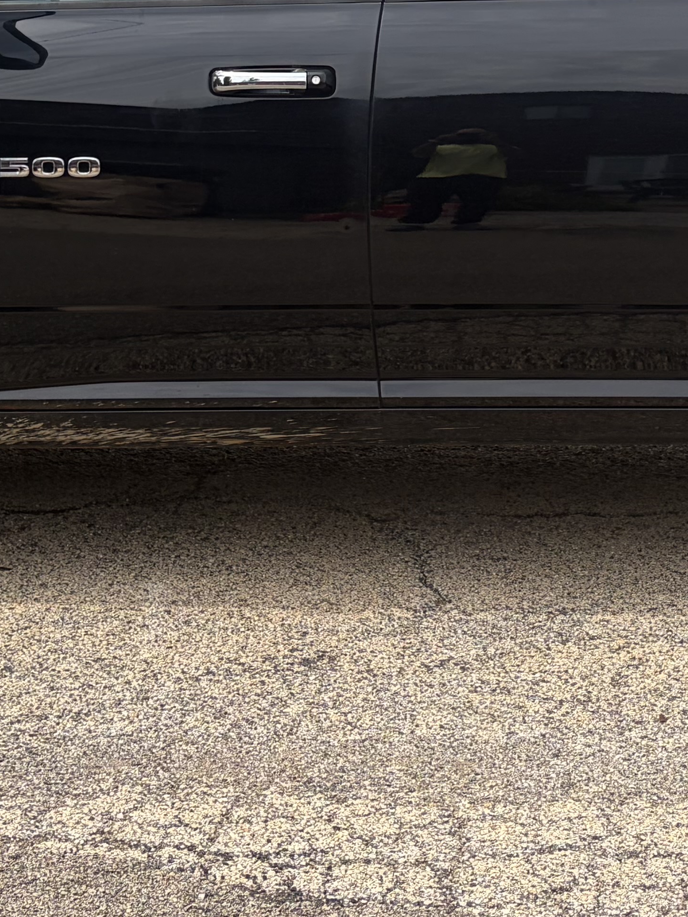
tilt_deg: -5.2
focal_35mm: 77
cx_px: 480
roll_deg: -1.7
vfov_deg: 24.3
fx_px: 2040
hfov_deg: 19.1
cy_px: 11
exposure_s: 1/2747
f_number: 1.6
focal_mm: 5.96
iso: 50
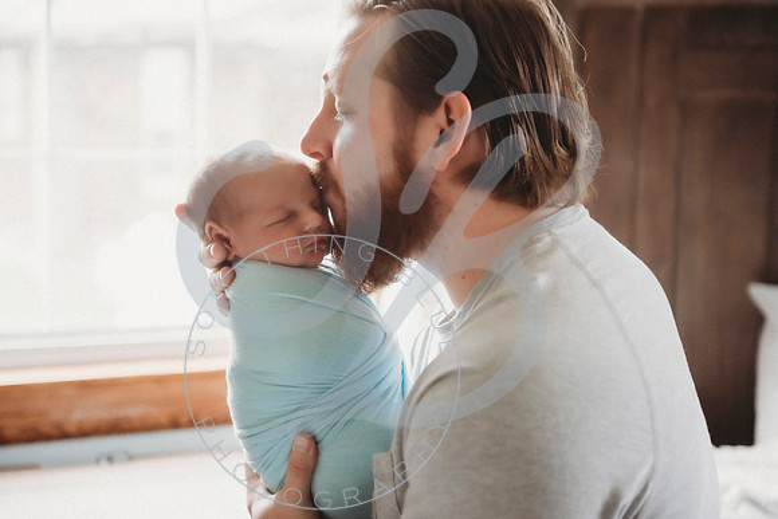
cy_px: 259
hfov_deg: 28.5
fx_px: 1529
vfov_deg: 19.3
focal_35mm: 71
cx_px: 387
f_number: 2.8
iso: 400
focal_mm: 70
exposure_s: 1/125
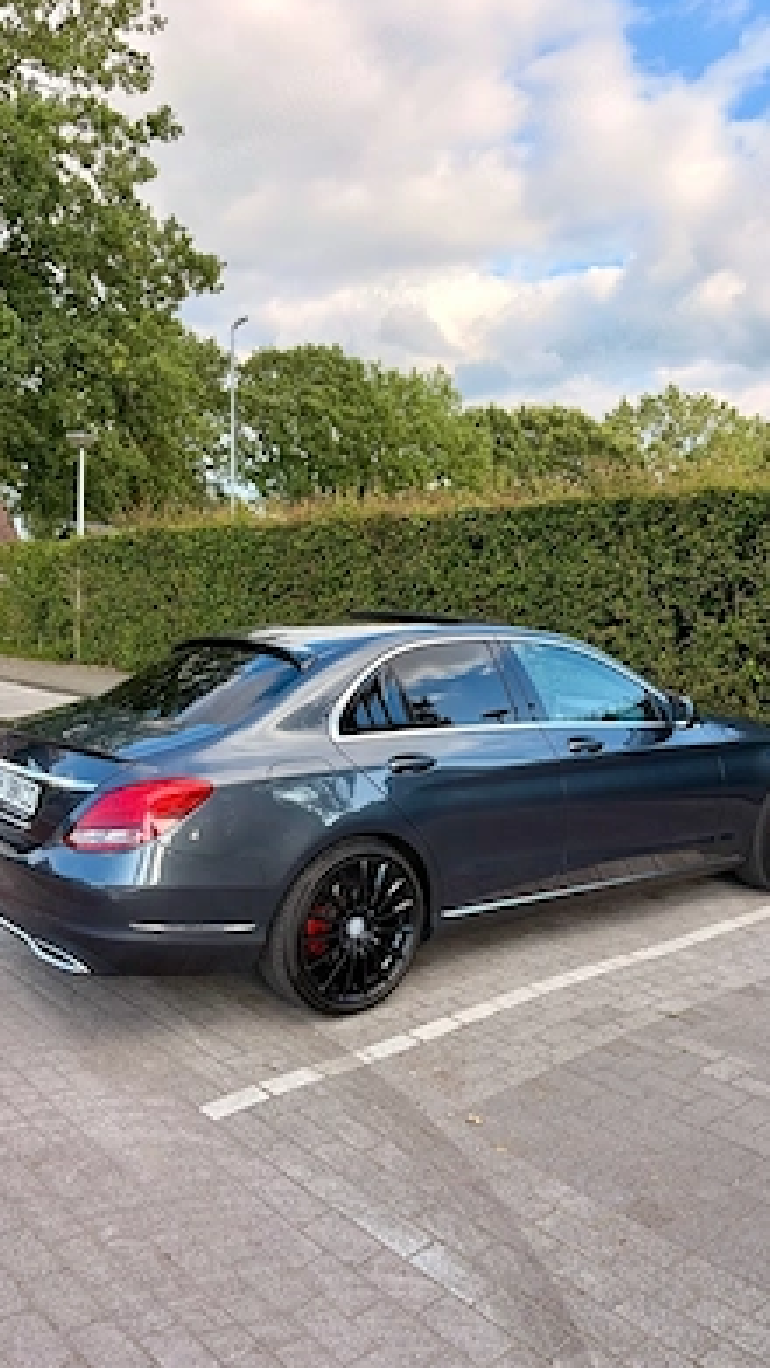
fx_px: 1052
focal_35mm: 29
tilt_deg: -4.1
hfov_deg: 40.2
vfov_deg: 66.1
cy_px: 682
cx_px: 385
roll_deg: -1.3
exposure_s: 1/1048
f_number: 1.6
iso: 50
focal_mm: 5.96
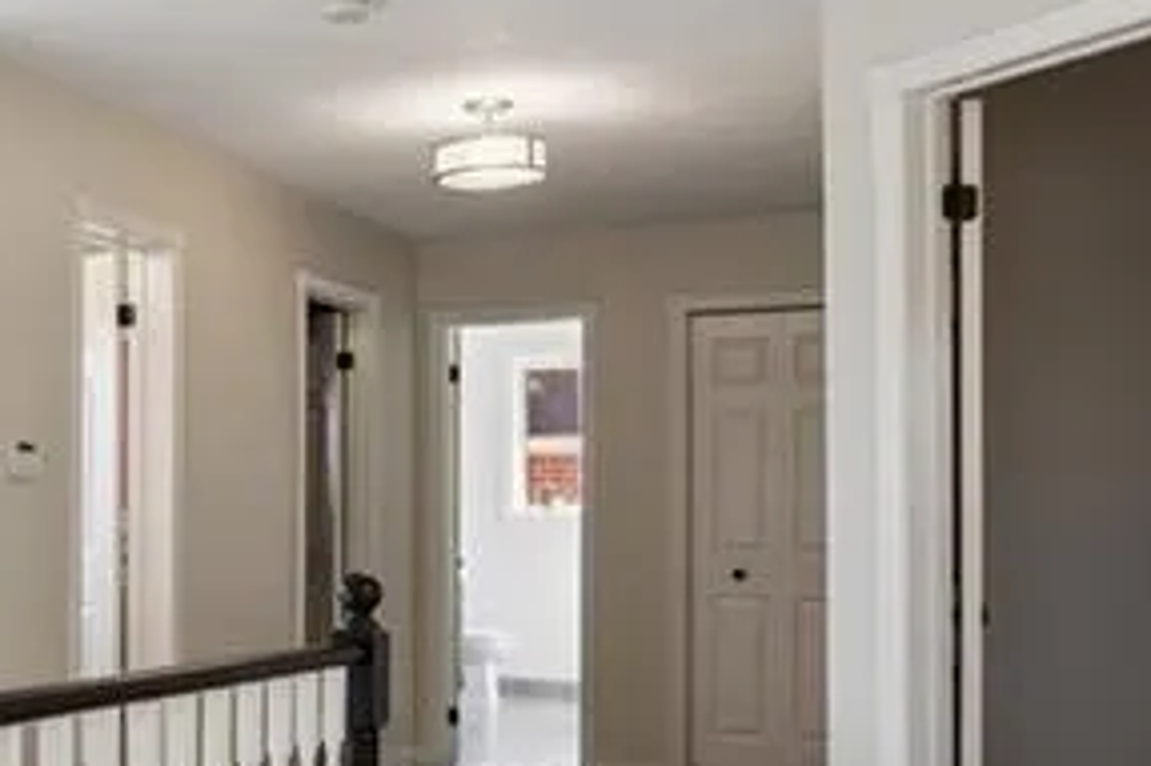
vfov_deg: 26.7
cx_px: -64
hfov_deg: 35.0
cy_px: 557
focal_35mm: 50
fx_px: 1598
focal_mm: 14
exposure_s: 1/60
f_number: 8
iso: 200
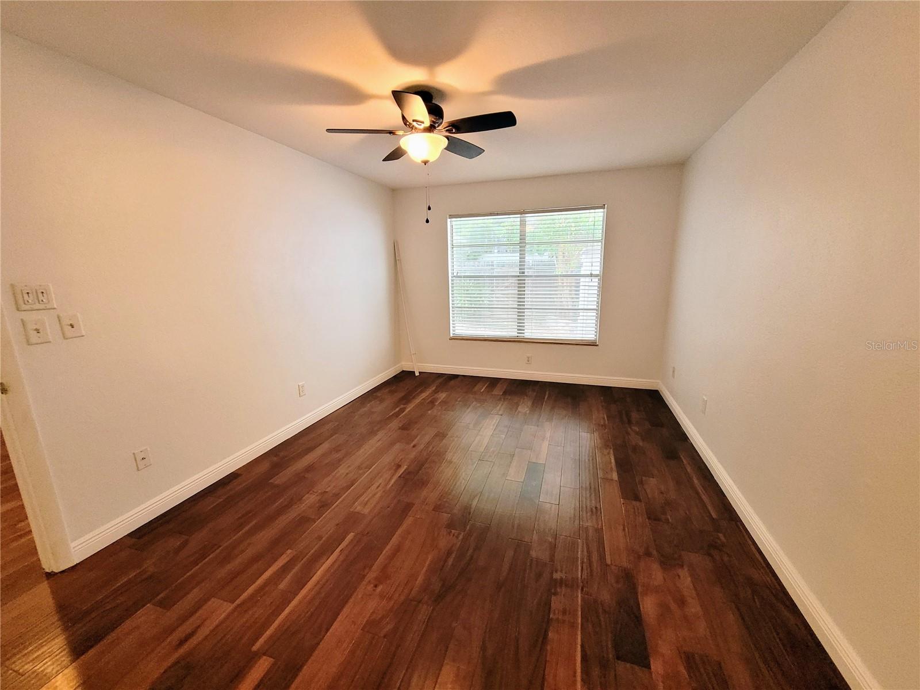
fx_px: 346
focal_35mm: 13
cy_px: 345
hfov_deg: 106.2
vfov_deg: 89.9
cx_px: 460
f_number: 2.2
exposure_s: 1/60
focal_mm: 1.74
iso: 400
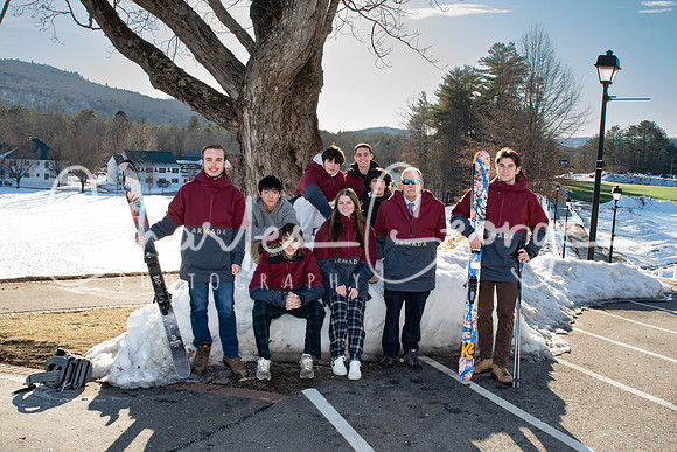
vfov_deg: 36.9
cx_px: 338
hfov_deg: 53.1
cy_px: 226
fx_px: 677
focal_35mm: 36
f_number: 8
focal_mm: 24
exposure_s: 1/100
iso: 125
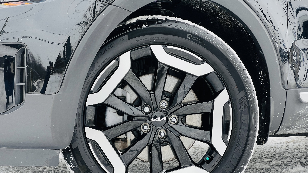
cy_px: 105
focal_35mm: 84
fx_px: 686
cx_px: 154
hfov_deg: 25.3
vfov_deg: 14.4
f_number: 2.8
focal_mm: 9
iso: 32
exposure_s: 1/99
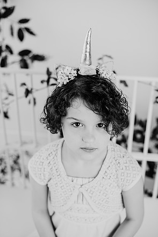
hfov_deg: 26.5
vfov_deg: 38.9
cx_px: 80
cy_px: 120
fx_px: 336
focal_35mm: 51
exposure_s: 1/160
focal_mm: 50
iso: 100
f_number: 2.5
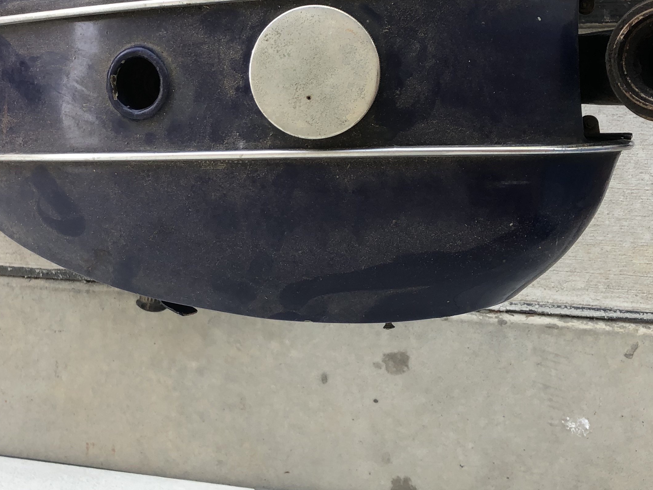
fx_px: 1000
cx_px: 246
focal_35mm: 53
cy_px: 121
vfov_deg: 27.1
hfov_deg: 36.0
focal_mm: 3.99
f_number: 1.8
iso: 32
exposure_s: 1/120
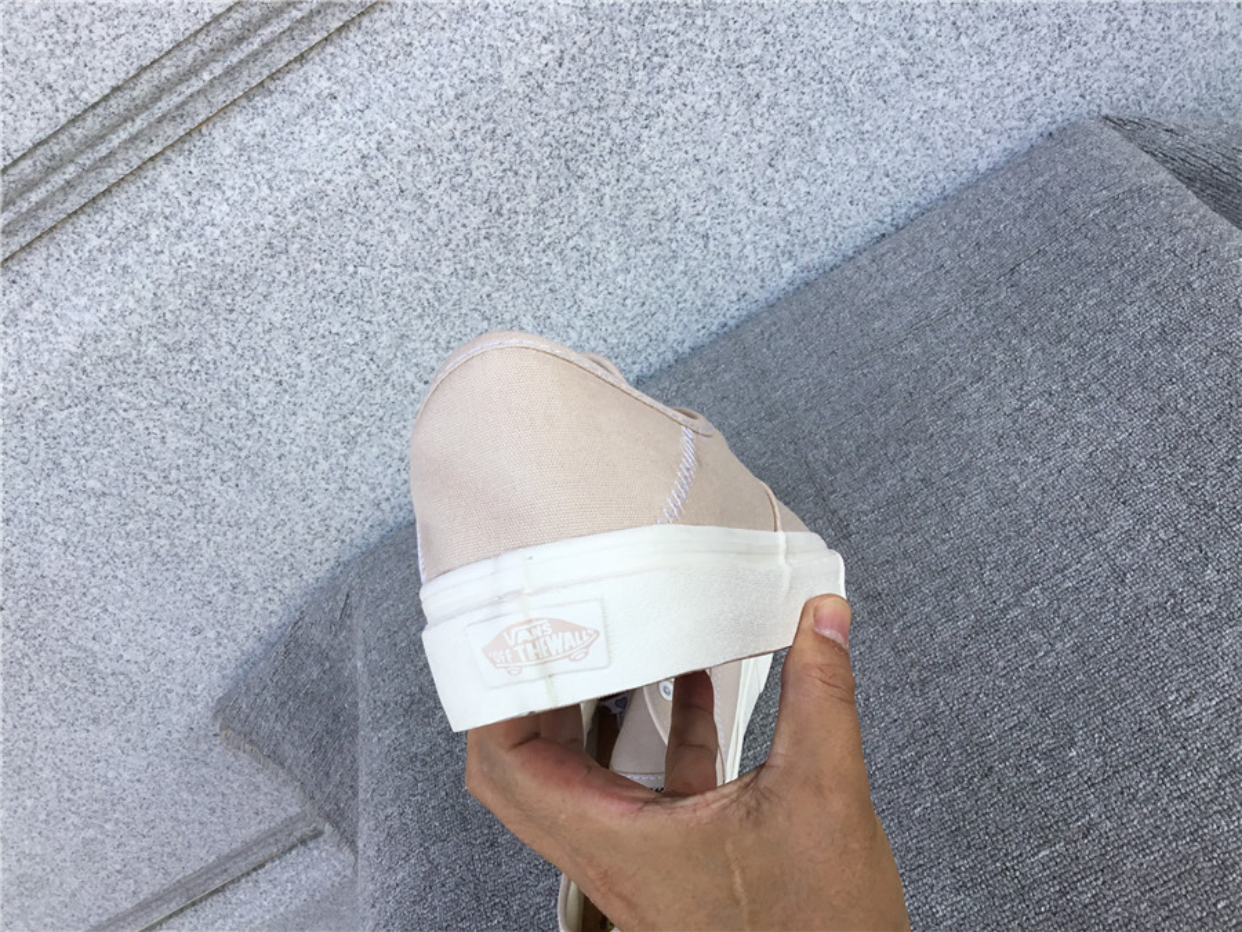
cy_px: 466
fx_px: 1112
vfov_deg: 45.4
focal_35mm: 31
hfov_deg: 58.4
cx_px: 621
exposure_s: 1/347
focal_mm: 3.3
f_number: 2.4
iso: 25
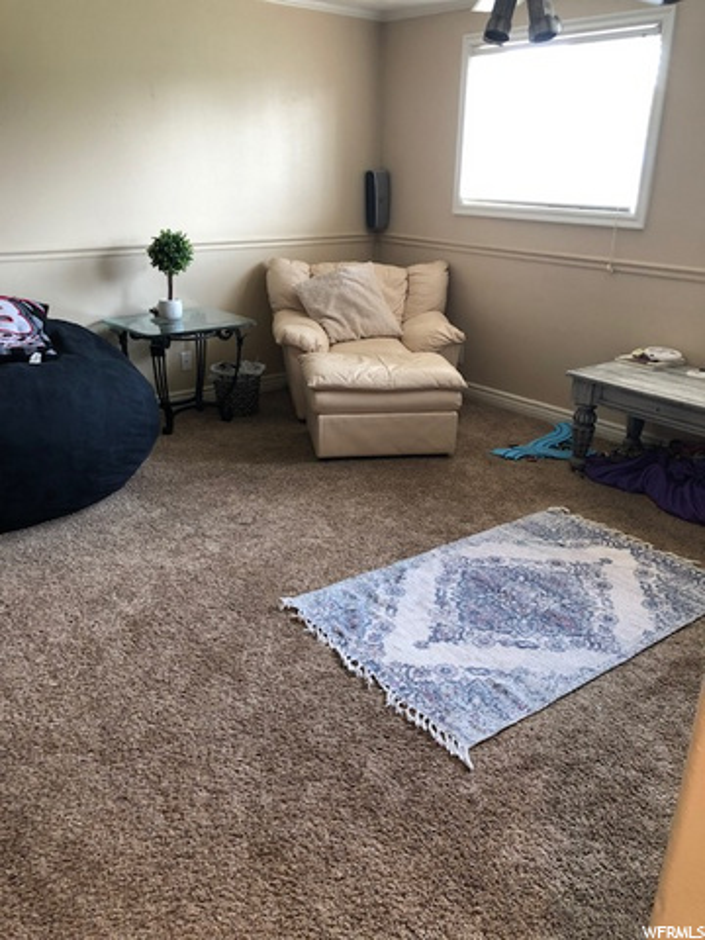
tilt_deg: -21.7
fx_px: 760
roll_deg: -0.8
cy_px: 470
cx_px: 352
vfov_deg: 63.4
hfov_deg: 49.7
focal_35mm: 28
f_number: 1.8
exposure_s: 1/20
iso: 40
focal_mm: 3.99
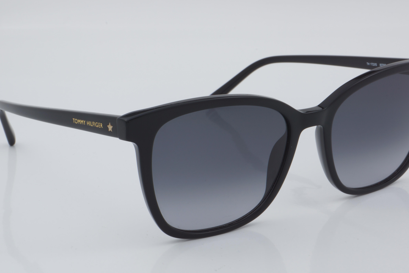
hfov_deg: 24.2
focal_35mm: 84
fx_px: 954
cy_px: 140
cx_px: 217
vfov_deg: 16.3
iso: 100
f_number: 32
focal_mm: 50
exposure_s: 1/4
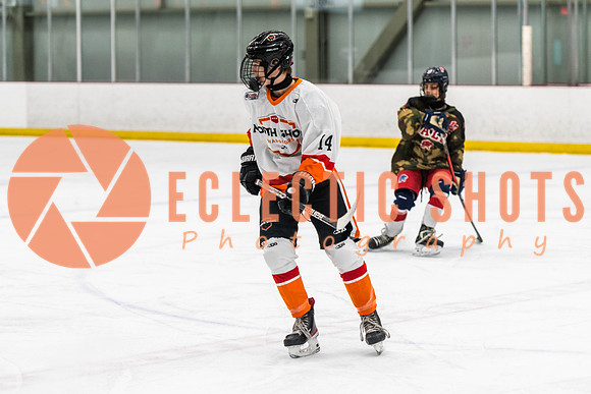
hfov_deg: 16.4
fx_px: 2051
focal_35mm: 125
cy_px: 220
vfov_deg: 11.0
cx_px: 336
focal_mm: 110
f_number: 2.8
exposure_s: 1/640
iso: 1250
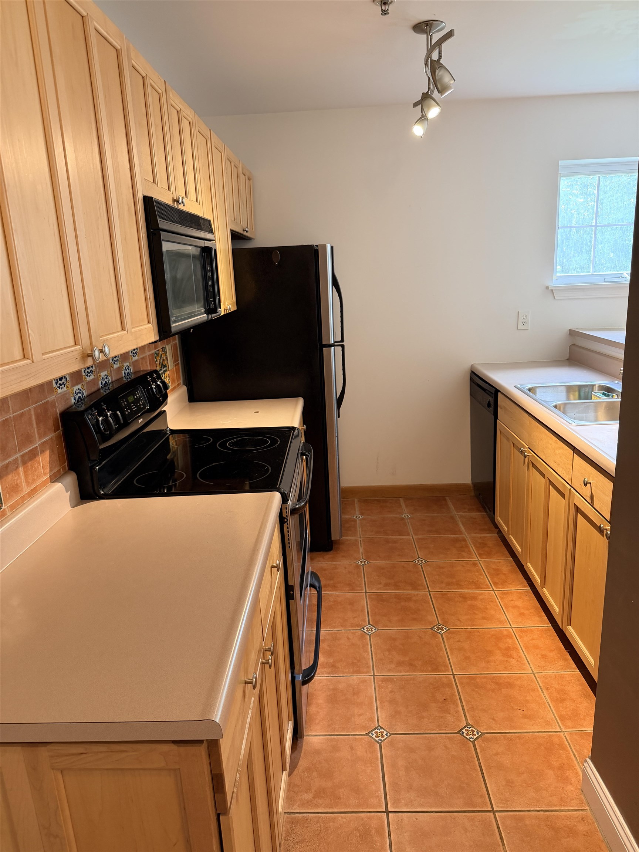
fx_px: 591
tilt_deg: -14.5
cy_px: 426
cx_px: 320
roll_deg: +3.7
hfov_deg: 56.8
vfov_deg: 71.6
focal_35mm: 24
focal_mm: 6.76
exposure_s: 1/60
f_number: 1.78
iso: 200
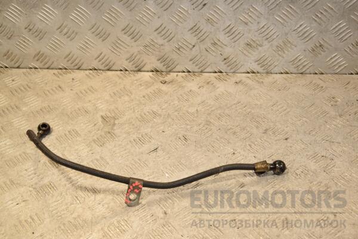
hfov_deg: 37.9
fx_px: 522
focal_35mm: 52
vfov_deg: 25.8
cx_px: 179
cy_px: 120
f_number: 6.3
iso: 800
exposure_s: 1/200
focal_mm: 35
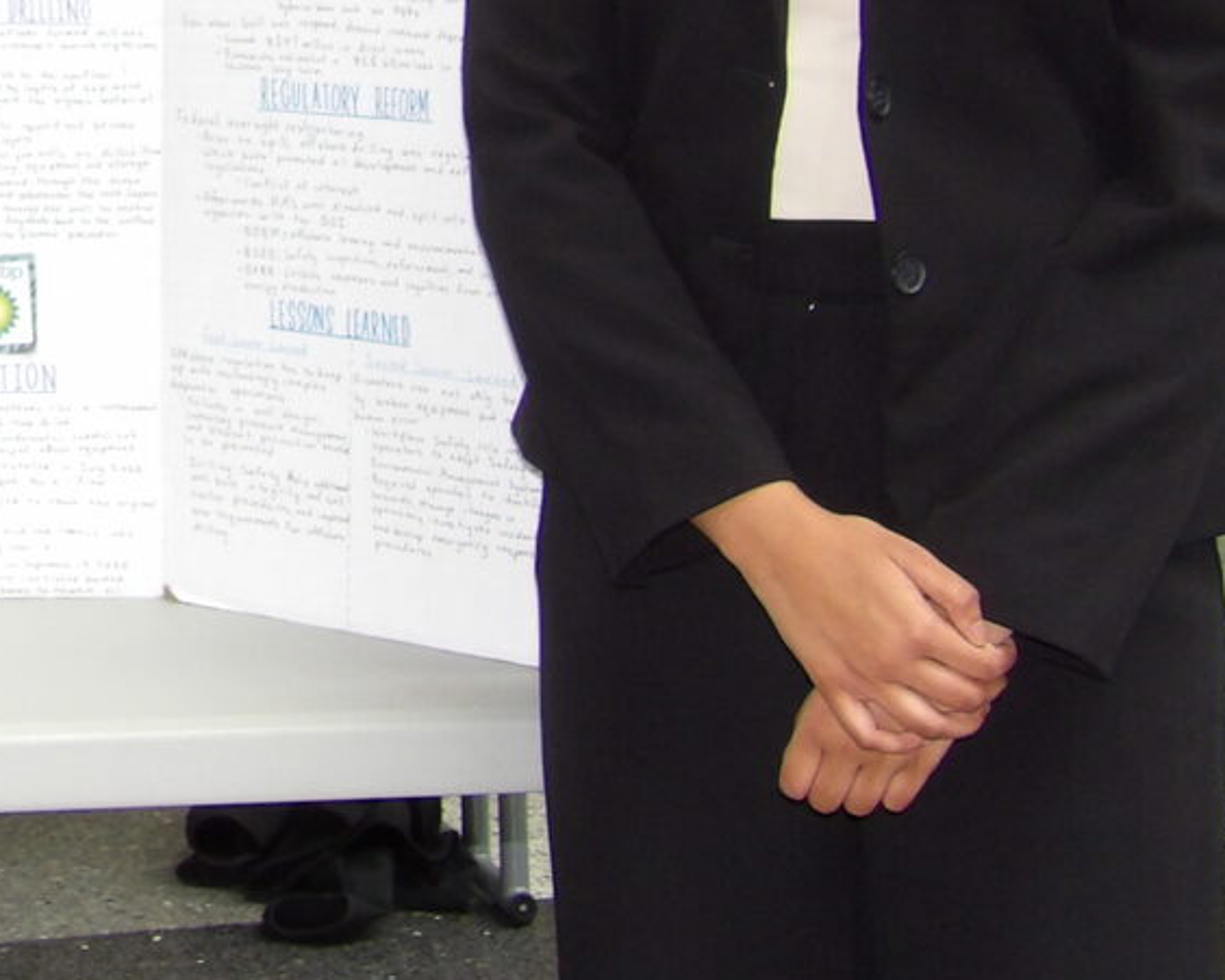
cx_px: -326
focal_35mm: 108
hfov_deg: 16.9
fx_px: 3915
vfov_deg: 14.0
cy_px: -70
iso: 200
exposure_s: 1/30
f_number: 3.7
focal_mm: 7
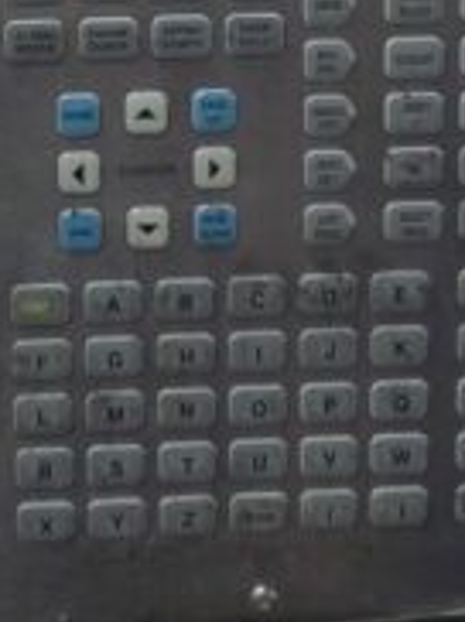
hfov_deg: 18.8
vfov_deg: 22.9
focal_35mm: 76
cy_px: -185
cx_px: -7
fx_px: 1364
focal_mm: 6.3
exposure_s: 1/100
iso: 250
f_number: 1.7
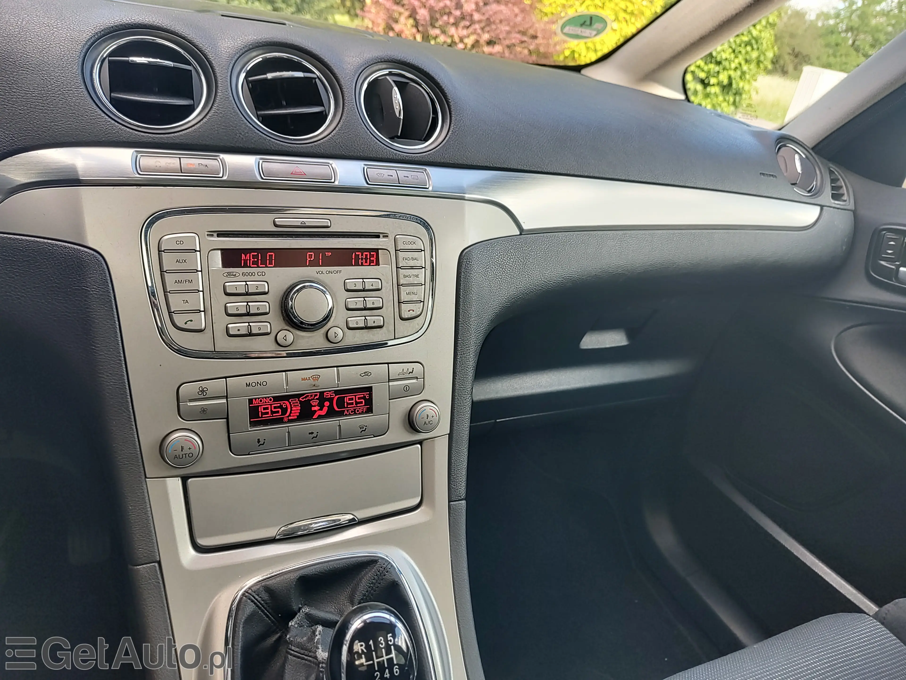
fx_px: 602
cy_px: 340
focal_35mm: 23
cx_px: 453
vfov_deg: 58.9
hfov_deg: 73.9
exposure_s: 1/100
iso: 109
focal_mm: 5.56
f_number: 1.8
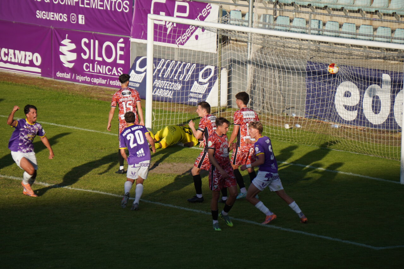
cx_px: 202
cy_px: 134
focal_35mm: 315
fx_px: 3534
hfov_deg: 6.5
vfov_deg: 4.4
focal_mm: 210
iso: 125
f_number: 6.3
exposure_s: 1/400
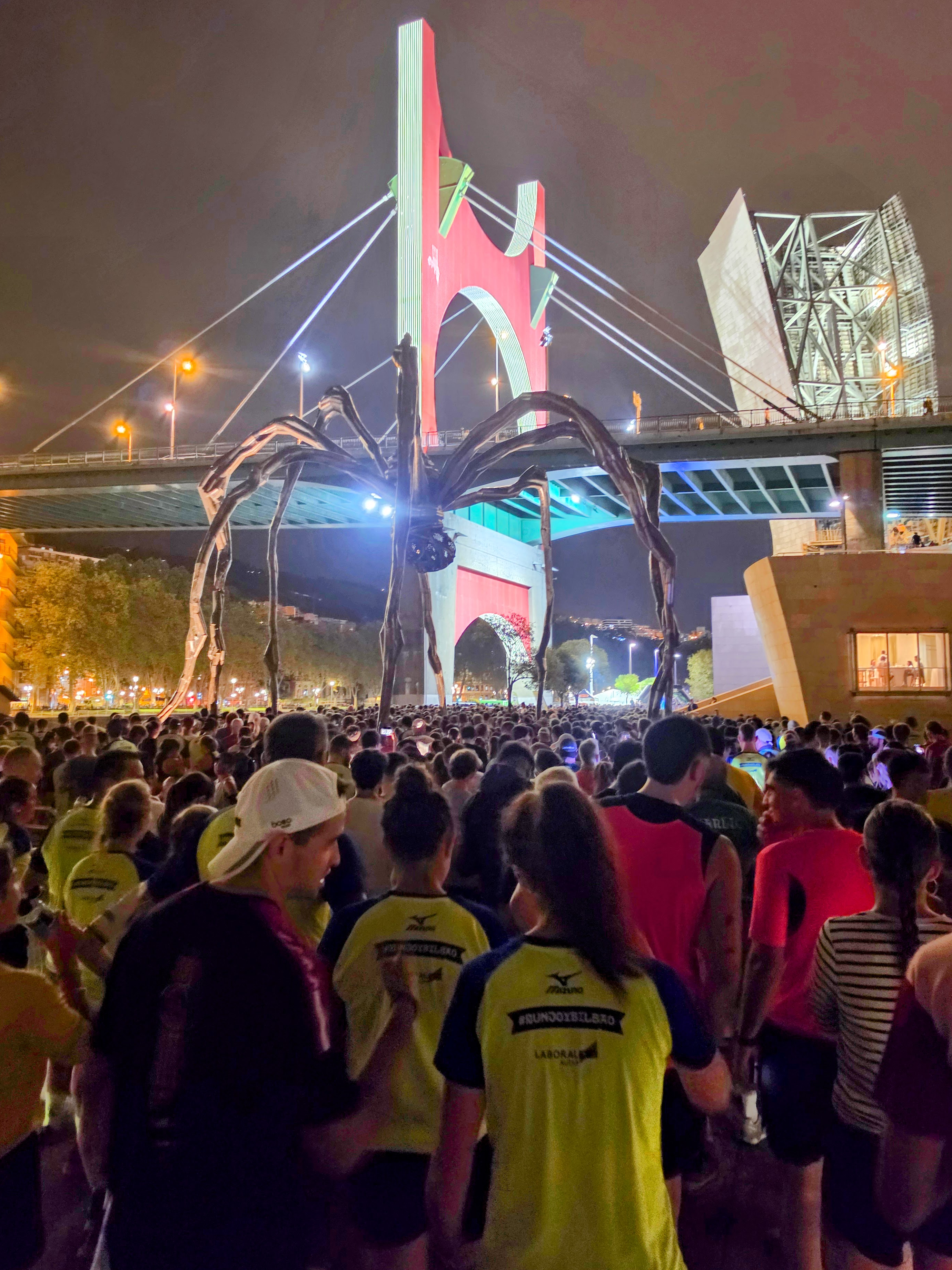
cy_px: 622
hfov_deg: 54.9
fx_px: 917
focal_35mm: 25
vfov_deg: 69.4
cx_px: 486
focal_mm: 6.5
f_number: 1.4
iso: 1000
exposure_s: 1/40
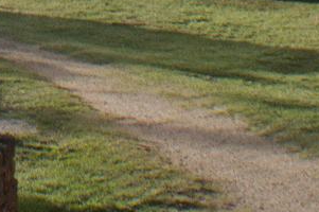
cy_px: -113
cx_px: 125
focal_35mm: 123
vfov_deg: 10.7
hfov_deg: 16.7
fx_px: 1089
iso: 320
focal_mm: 37
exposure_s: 1/400
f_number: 7.1
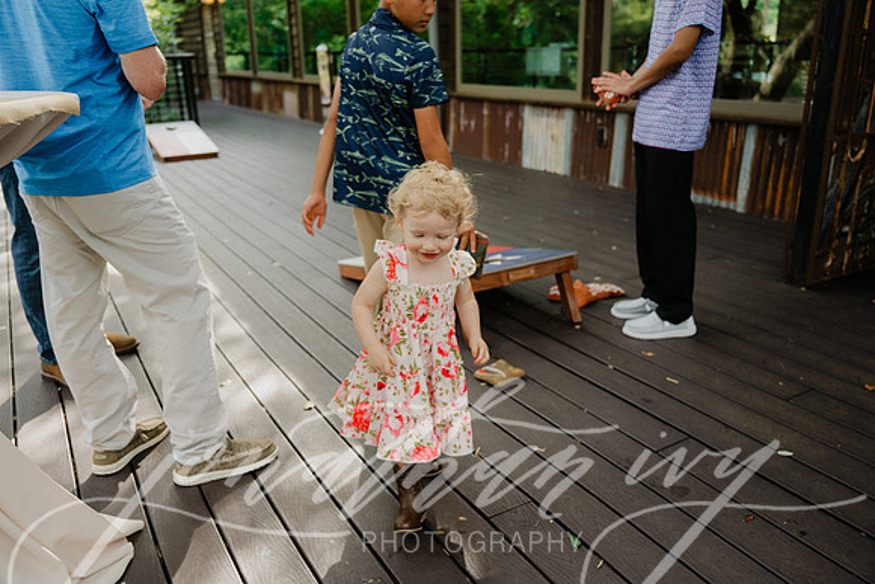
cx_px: 438
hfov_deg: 61.9
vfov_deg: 43.6
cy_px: 292
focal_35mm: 30
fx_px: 729
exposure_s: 1/250
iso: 200
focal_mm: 30
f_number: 2.8
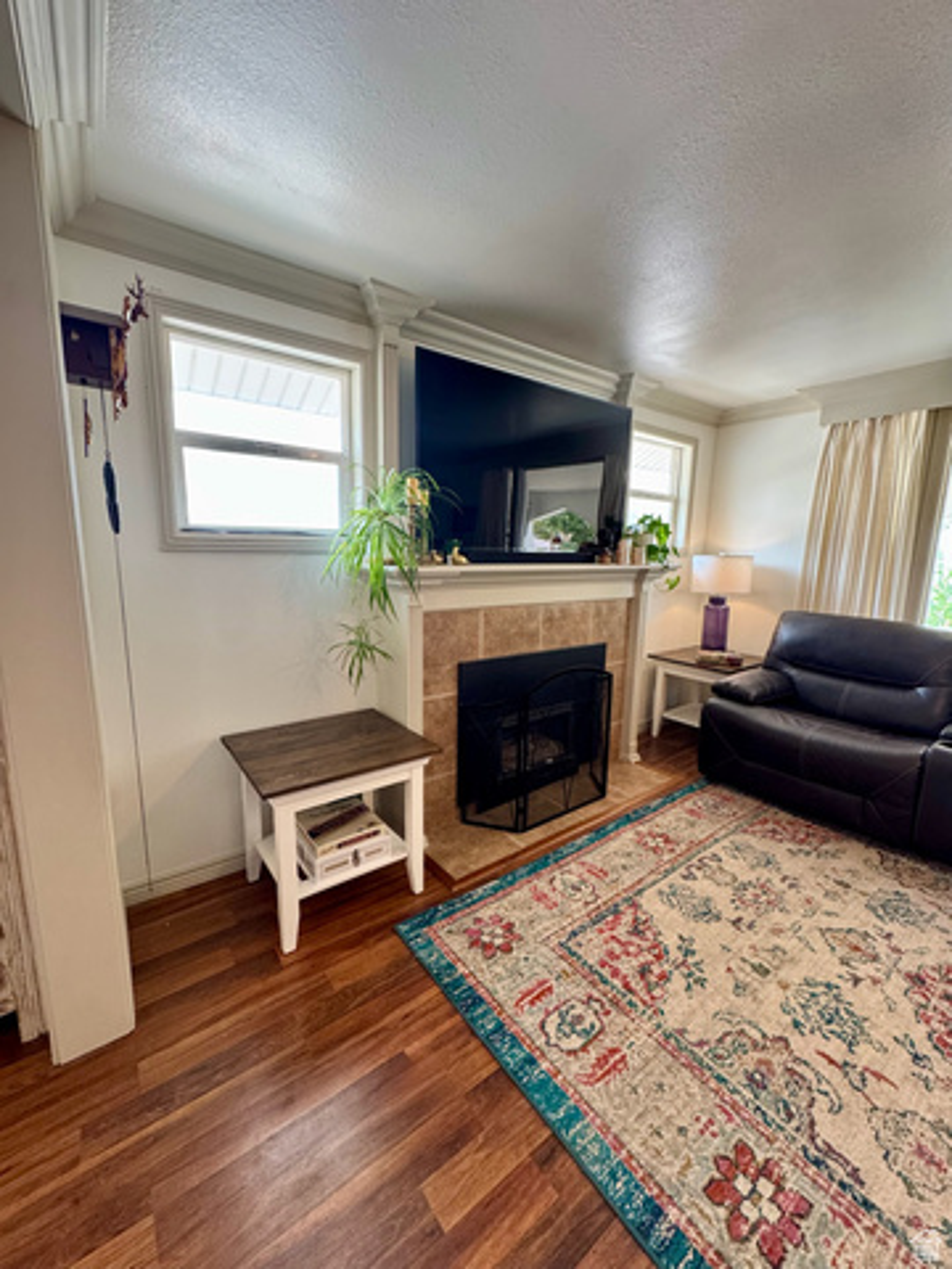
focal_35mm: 14
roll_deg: -0.9
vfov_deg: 102.1
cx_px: 476
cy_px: 634
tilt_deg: -8.8
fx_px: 513
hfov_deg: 85.7
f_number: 2.2
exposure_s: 1/120
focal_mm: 2.22
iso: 320
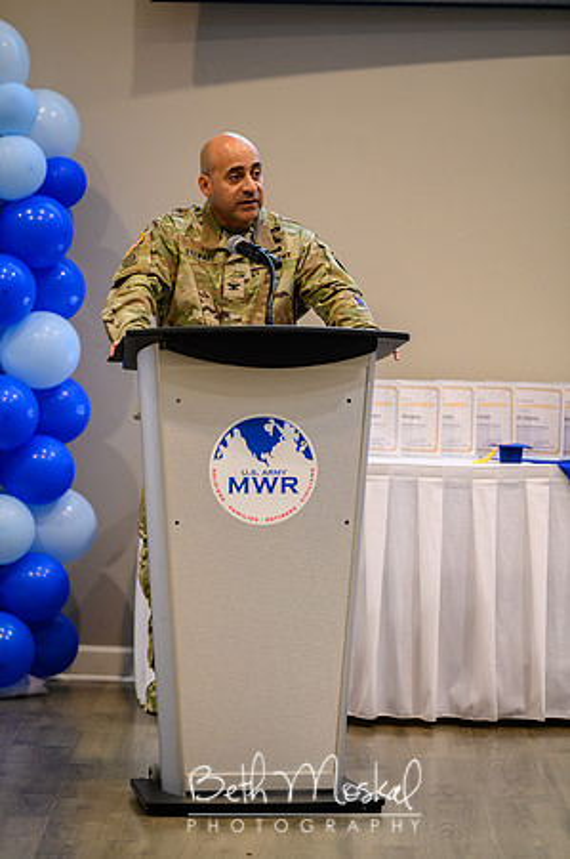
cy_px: 430
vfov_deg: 12.9
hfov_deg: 8.6
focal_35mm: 160
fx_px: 3809
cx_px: 285
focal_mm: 160
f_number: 2.8
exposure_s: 1/160
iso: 1250
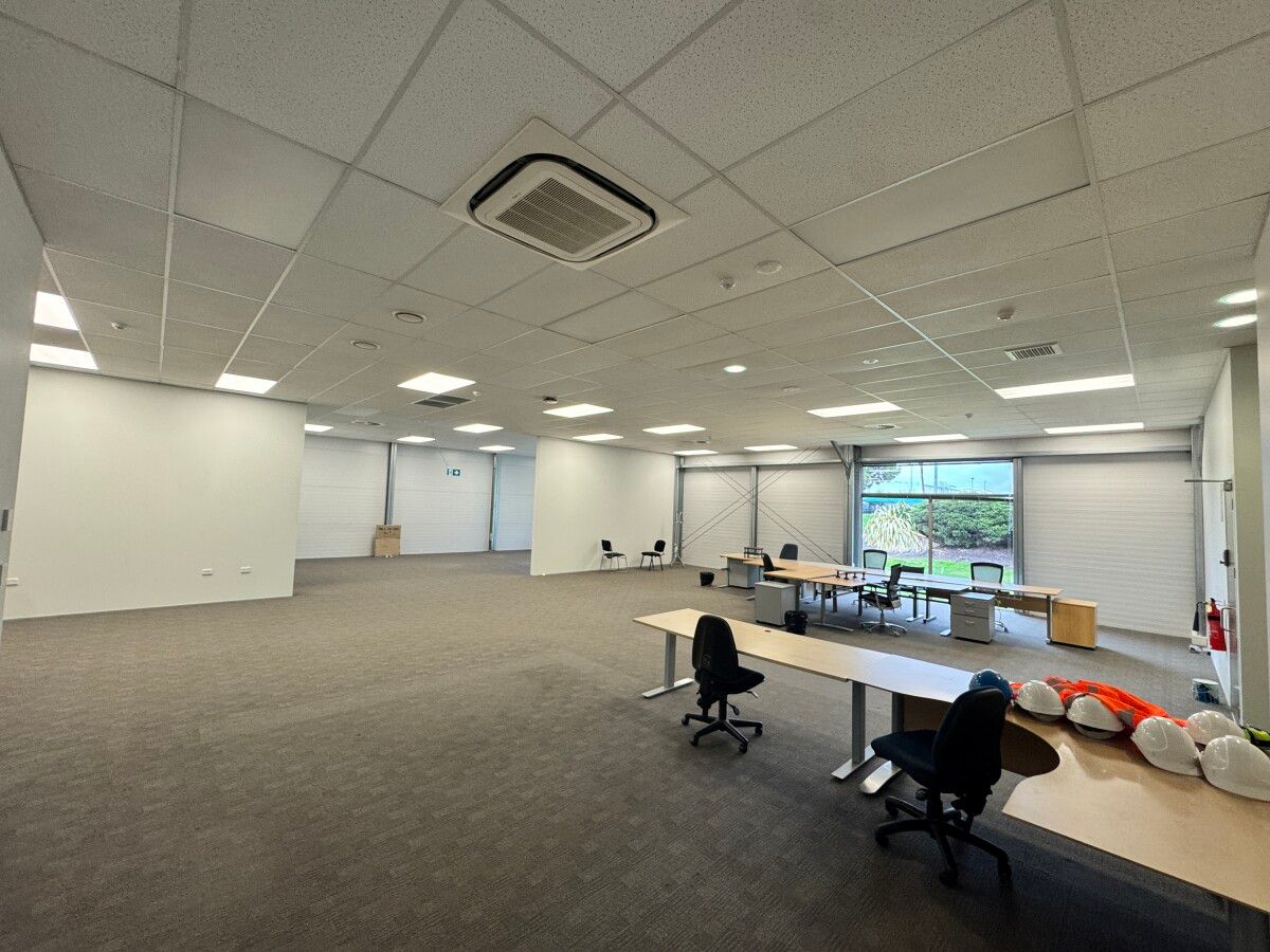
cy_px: 476
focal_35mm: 14
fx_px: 514
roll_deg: -1.8
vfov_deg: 85.7
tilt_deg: +3.7
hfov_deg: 102.1
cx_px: 635
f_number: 2.2
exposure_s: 1/100
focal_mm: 2.22
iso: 160
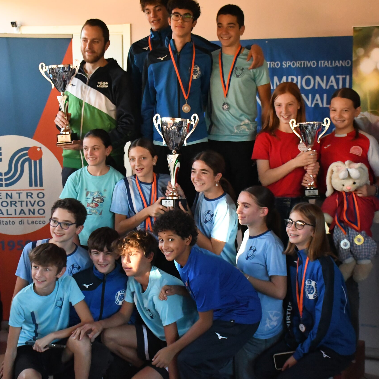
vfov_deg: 25.7
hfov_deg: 25.7
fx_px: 830
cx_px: 168
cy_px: 188
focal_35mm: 67
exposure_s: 1/640
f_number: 6.3
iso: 12800
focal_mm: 35
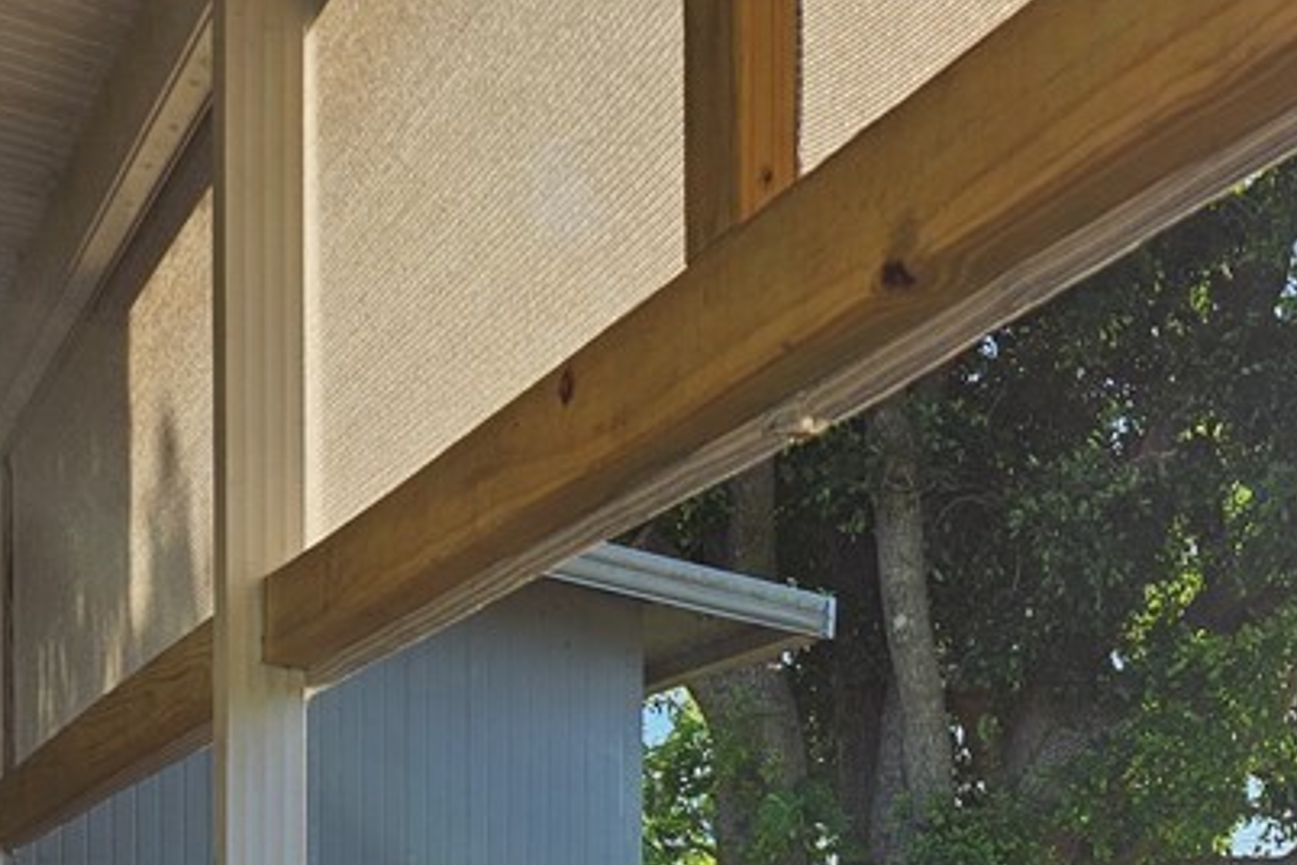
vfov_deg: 19.9
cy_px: 1204
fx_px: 2198
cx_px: 1297
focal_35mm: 61
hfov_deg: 30.5
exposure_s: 1/1179
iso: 25
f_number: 1.8
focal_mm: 5.4
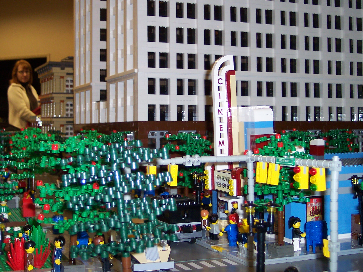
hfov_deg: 35.4
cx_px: 145
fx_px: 566
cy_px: 107
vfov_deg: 26.9
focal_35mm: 54
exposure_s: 1/30
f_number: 2.8
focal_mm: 8
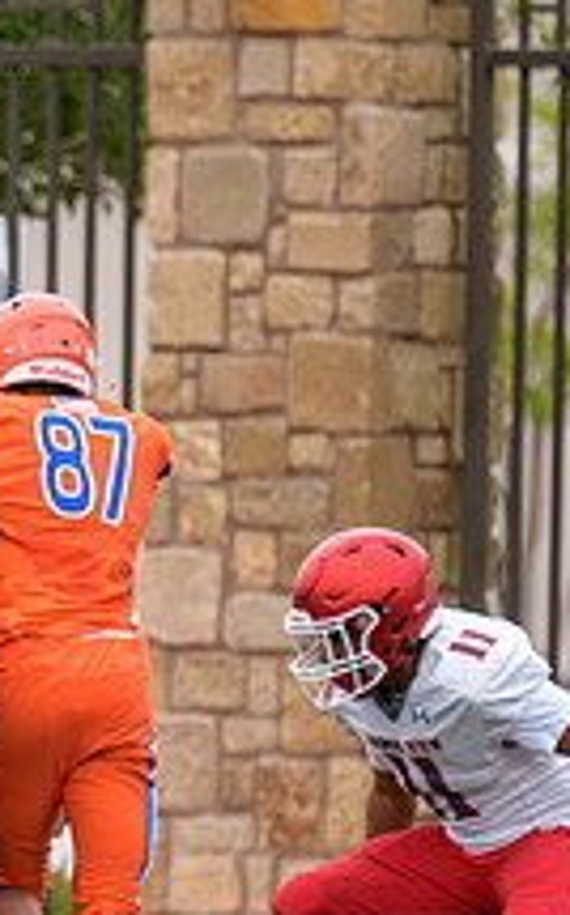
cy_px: 755
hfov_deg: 1.1
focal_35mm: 1179
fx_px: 29363
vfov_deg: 1.8
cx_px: -391
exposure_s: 1/1000
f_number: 2.8
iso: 280
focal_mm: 300
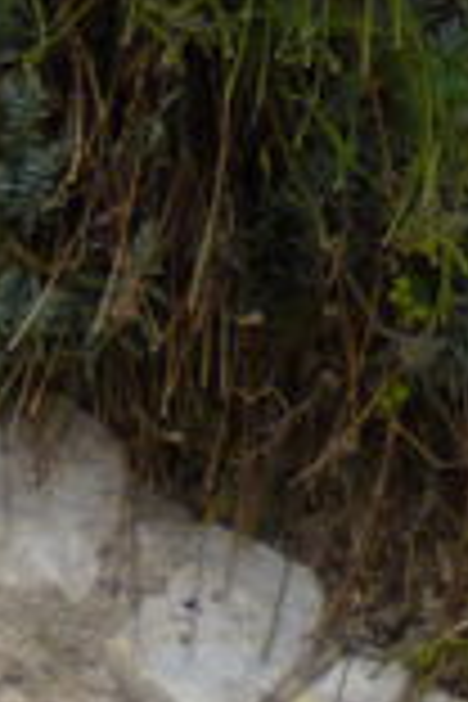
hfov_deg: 7.8
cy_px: 1354
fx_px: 3120
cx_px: -788
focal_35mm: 160
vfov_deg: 11.7
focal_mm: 4.3
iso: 100
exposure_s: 1/1000
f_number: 2.5
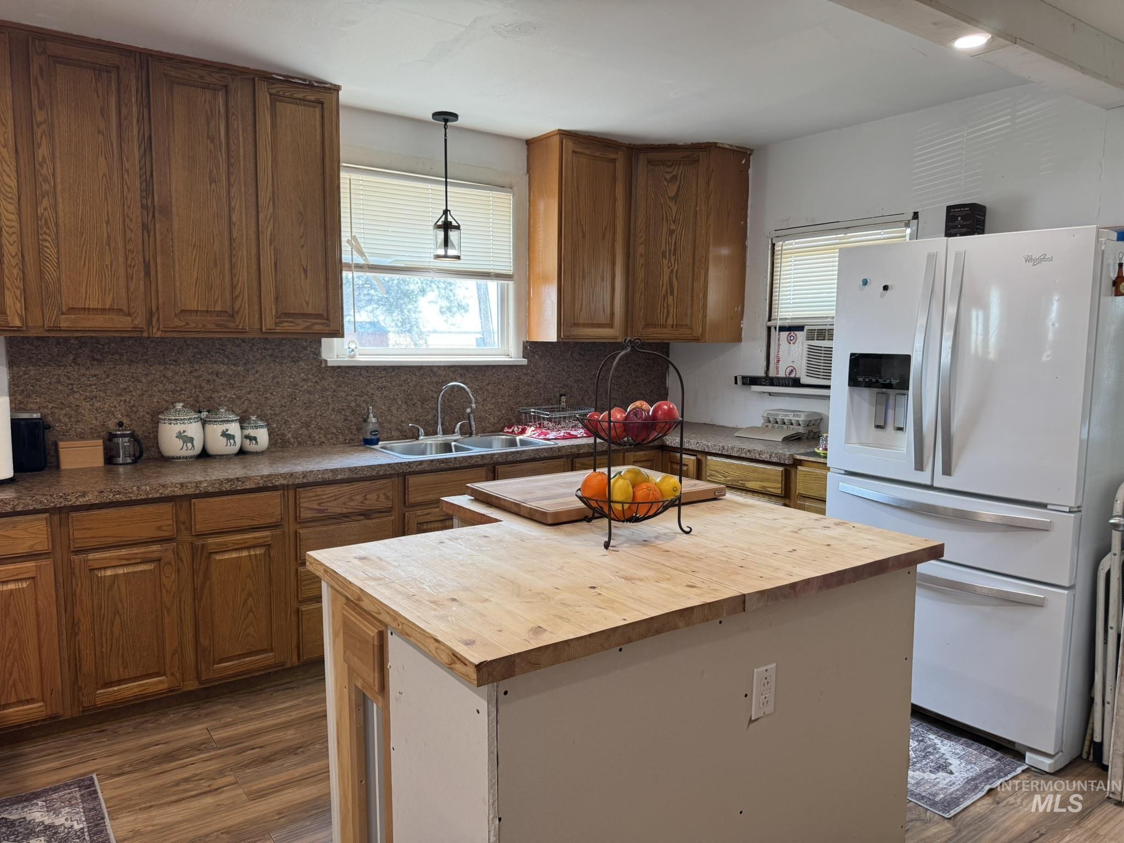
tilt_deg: -5.0
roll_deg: +0.3
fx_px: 779
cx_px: 562
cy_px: 422
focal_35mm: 24
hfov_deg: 71.6
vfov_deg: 56.8
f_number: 1.78
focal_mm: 6.76
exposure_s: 1/120
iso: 100
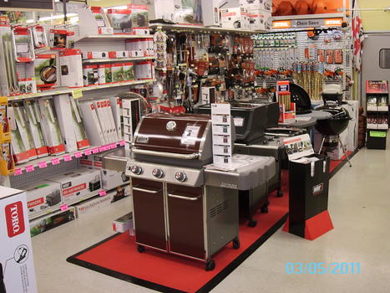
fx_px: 405
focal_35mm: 36
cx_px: 195
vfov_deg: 39.6
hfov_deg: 51.4
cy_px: 146
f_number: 3.9
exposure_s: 1/30
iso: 100
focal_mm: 6.3
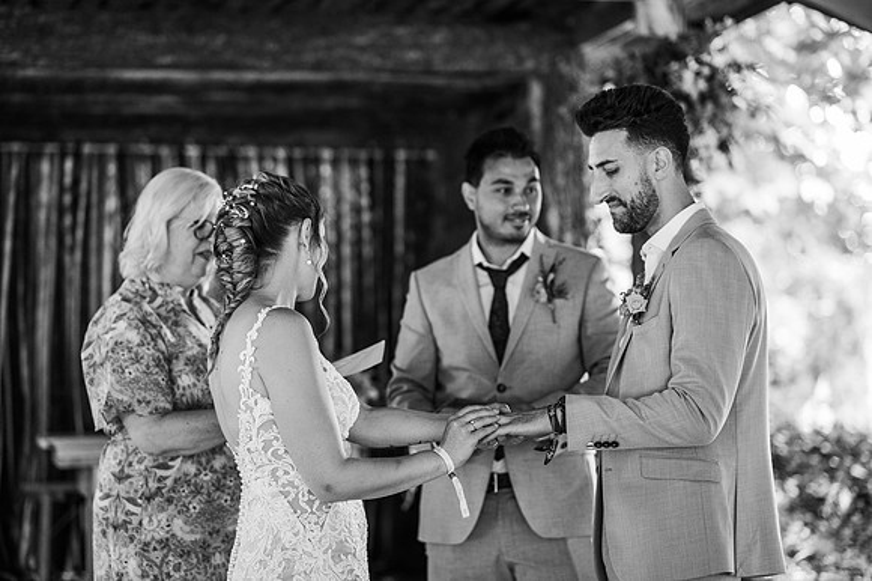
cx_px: 436
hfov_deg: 23.9
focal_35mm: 85
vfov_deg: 16.1
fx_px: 2058
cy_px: 290
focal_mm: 85
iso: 1250
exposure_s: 1/200
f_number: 2.2
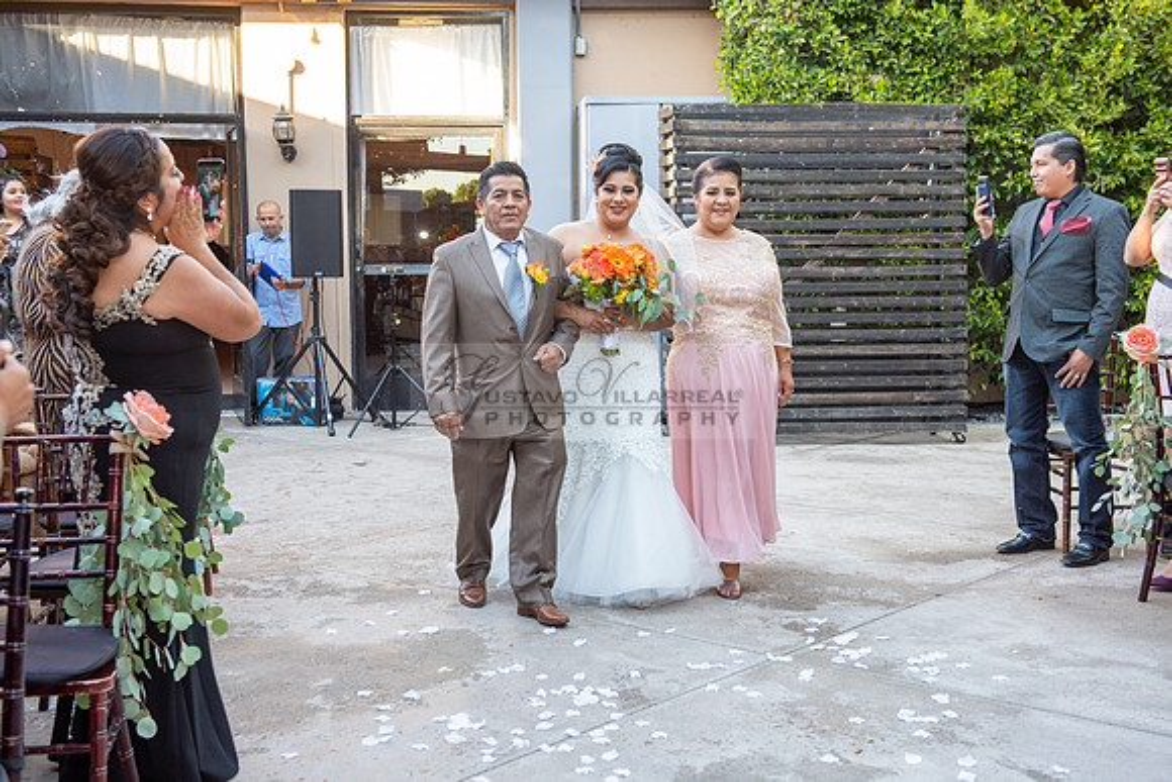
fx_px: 1626
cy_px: 391
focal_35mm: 50
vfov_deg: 27.0
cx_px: 586
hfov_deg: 39.6
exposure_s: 1/100
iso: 320
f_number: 4.5
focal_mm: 48
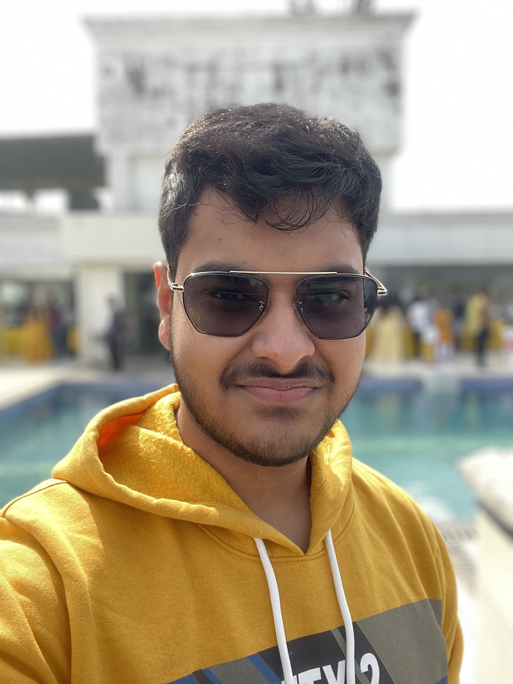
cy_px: 342
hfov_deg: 46.8
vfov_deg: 60.0
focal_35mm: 30
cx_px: 256
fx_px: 593
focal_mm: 2.71
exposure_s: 1/266
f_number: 2.2
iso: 32
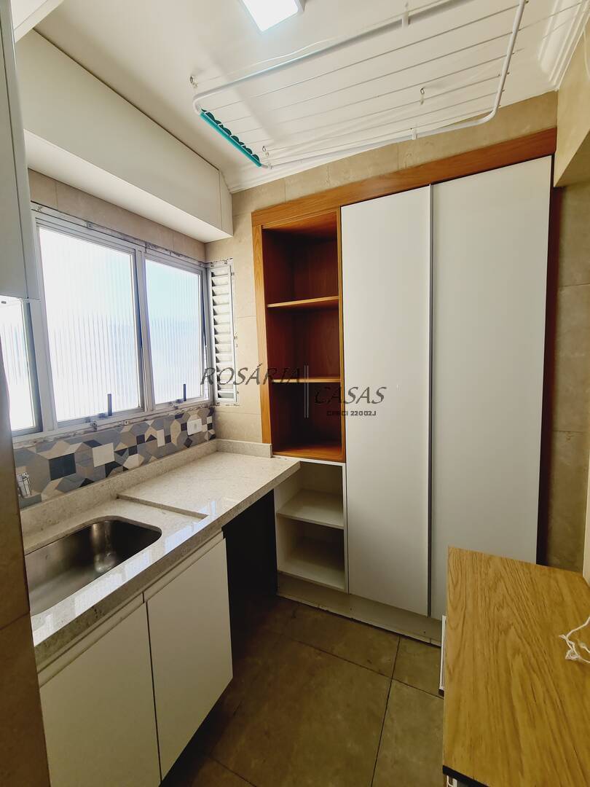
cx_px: 295
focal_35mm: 13
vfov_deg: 106.2
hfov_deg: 89.9
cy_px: 394
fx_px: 295
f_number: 2.2
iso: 50
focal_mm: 2.2
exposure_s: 1/165
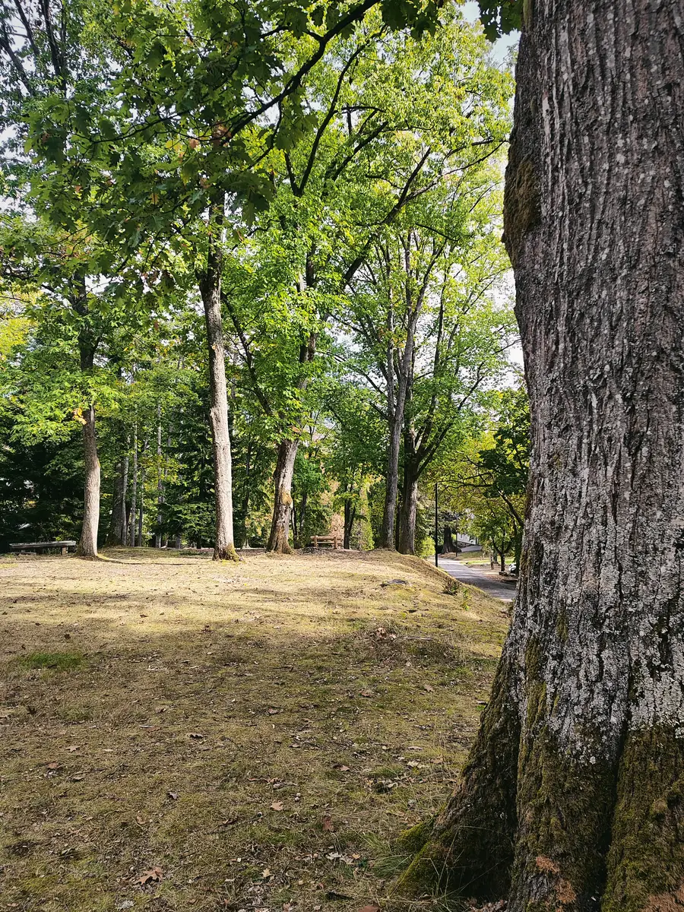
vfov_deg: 71.6
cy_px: 456
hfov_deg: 56.8
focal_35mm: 24
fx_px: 632
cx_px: 342
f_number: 1.89
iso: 50
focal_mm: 5.89
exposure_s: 1/114
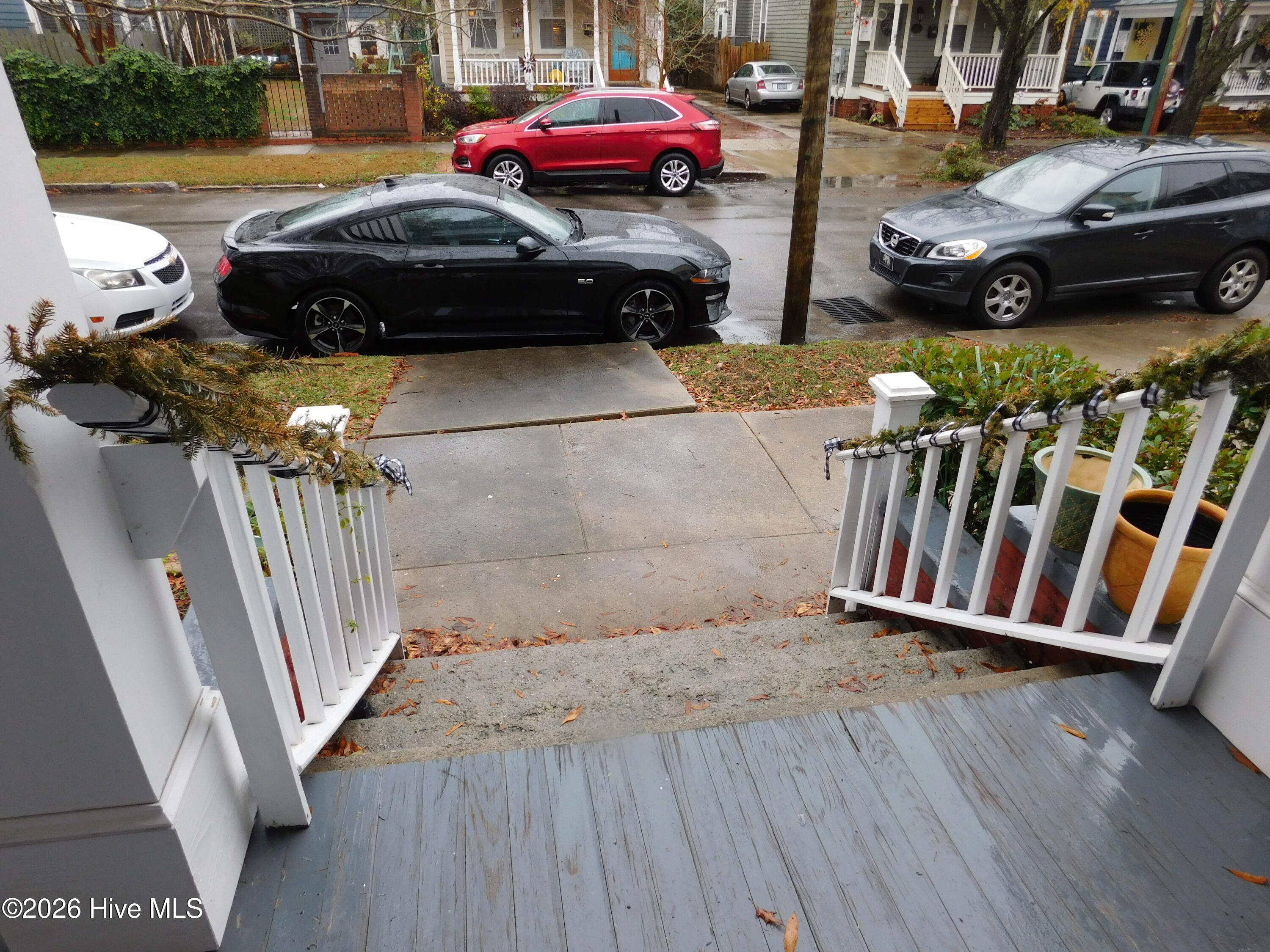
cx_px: 635
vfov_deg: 58.9
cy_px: 476
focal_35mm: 23
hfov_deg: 73.9
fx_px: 844
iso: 125
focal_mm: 4
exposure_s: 1/80
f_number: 3
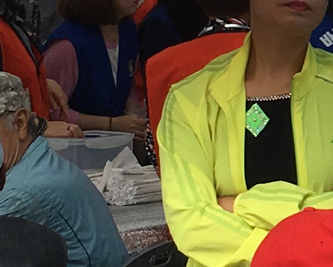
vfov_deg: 7.1
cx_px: 672
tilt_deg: -1.9
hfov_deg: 8.4
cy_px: 77
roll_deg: +0.0
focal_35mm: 219
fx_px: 2159
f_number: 2.2
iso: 25
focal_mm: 4.15
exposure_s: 1/578
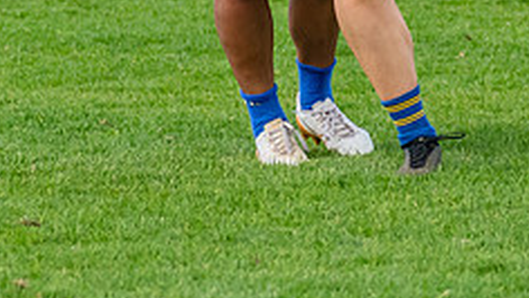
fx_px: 10988
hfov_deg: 2.8
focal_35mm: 783
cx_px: 175
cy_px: -375
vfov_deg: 1.6
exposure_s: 1/1600
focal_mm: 170
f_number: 5.6
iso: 800
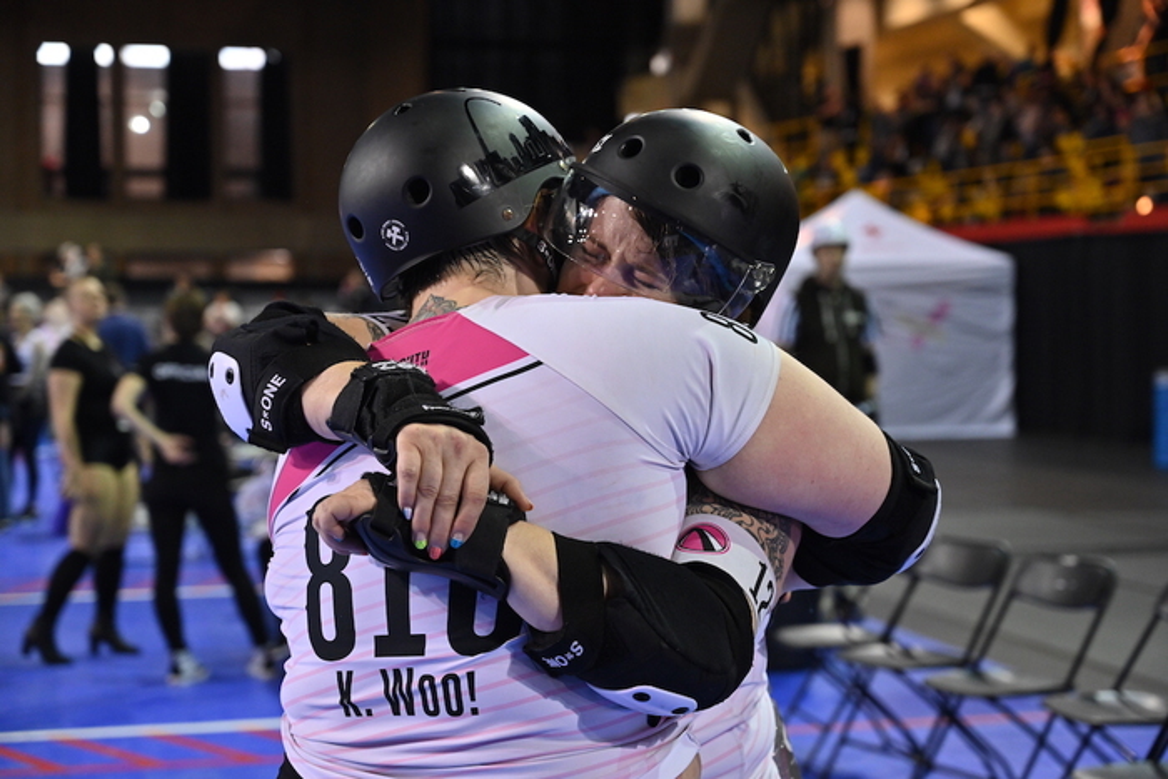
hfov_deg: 31.9
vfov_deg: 21.6
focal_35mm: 63
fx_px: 2044
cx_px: 584
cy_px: 390
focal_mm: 63
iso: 1800
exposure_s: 1/125
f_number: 4
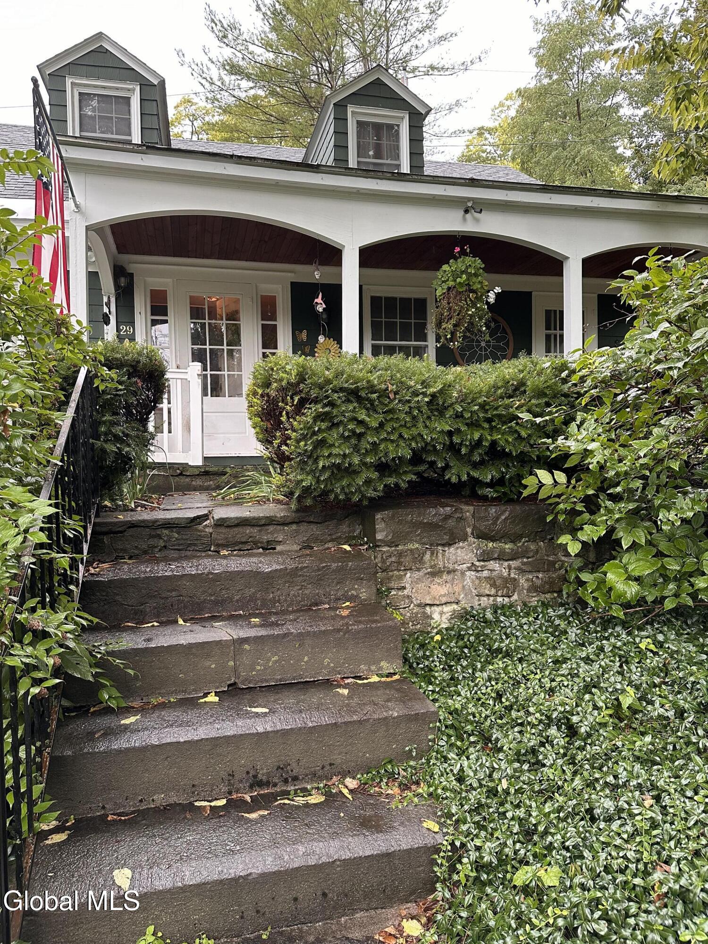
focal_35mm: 24
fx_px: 654
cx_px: 354
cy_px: 472
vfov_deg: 71.6
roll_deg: +0.2
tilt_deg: -1.6
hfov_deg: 56.8
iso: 250
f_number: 1.78
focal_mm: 6.86
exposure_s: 1/116
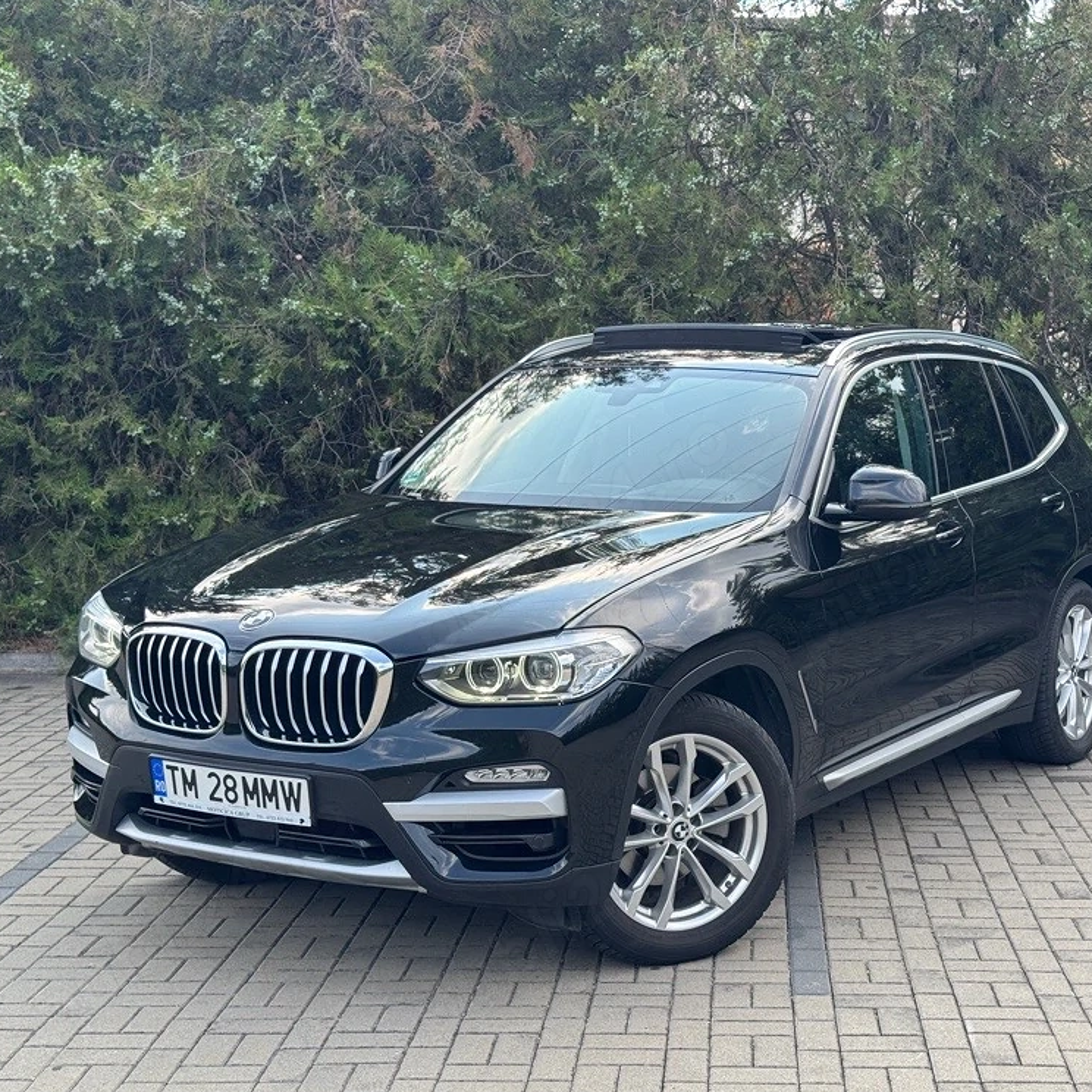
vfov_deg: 30.0
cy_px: 549
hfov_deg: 30.0
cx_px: 668
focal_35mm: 57
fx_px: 2034
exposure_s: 1/802
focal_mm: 6.76
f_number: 1.78
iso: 64
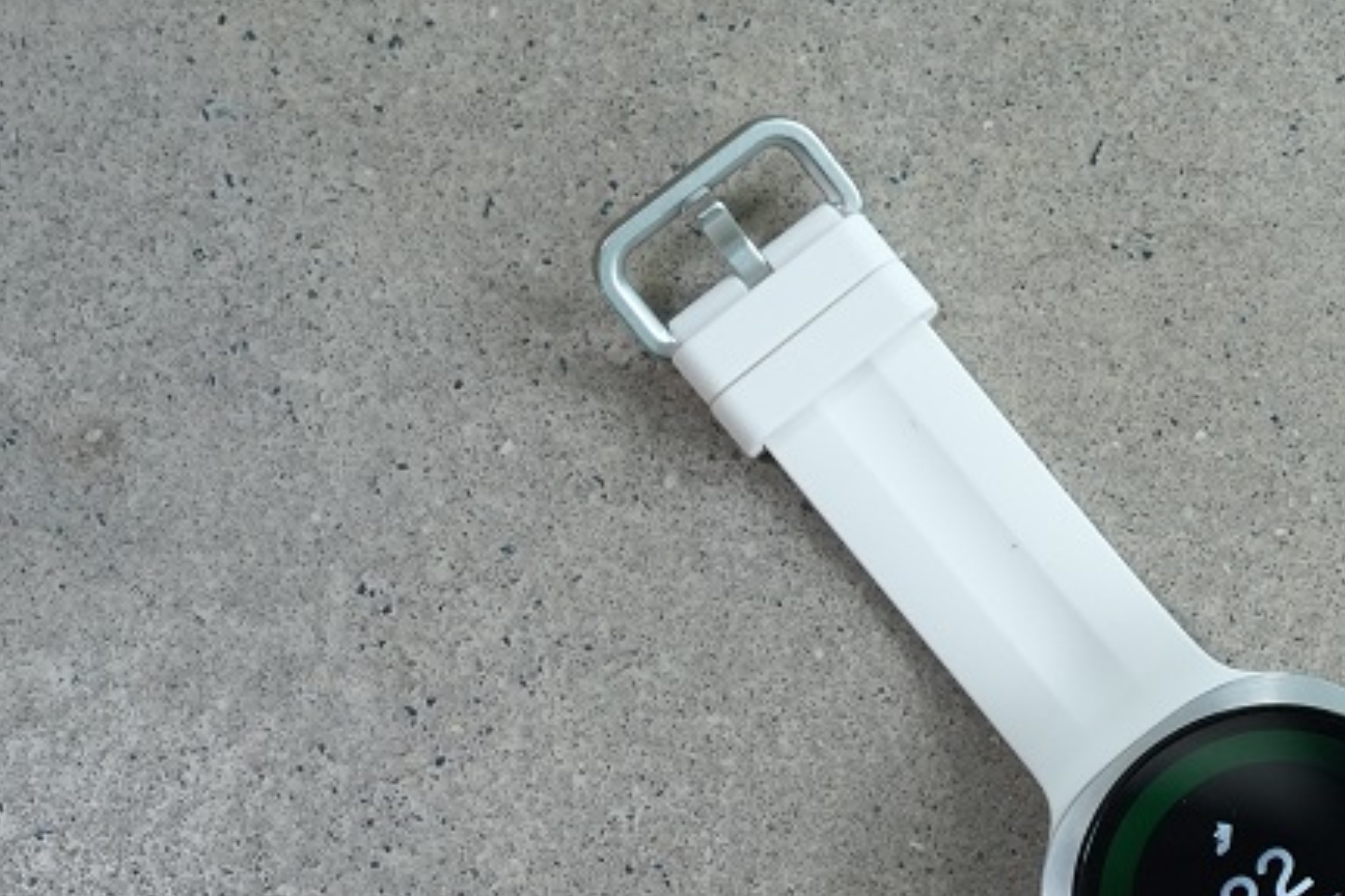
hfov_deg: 13.3
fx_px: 5491
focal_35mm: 147
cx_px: 1887
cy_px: 932
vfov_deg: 9.3
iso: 1600
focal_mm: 45.3
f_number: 5.6
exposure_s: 1/200
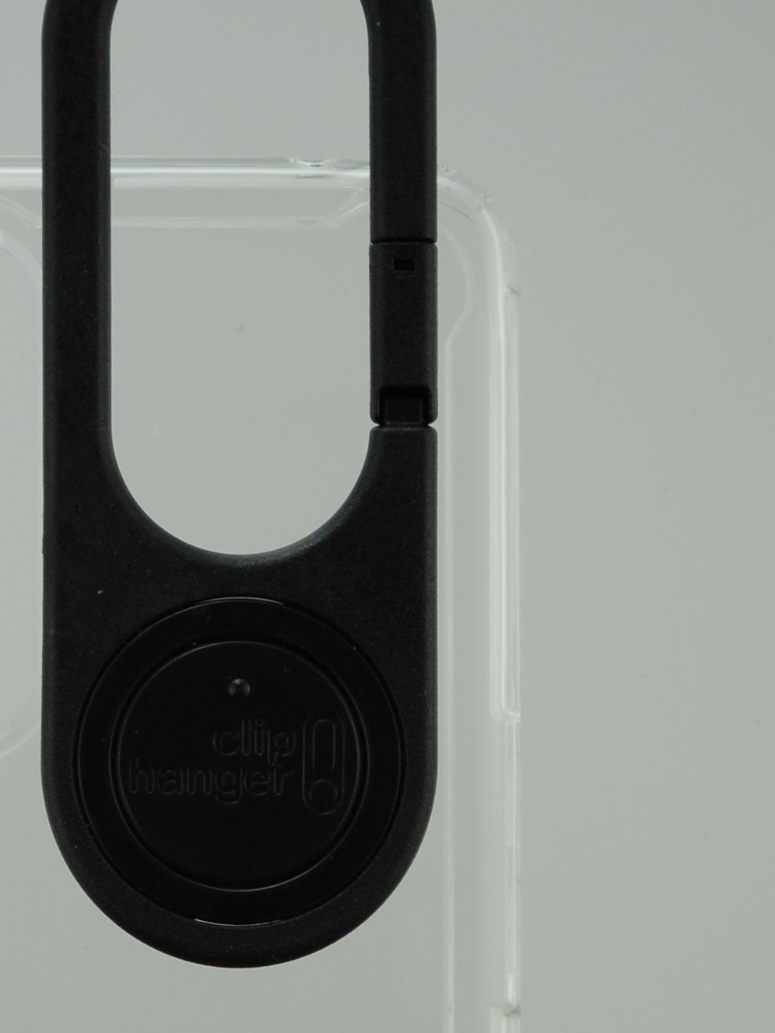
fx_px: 3702
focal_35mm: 124
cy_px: 916
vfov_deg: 15.7
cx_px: 176
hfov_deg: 11.9
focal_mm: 38
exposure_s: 1/50
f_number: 5.3
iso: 400
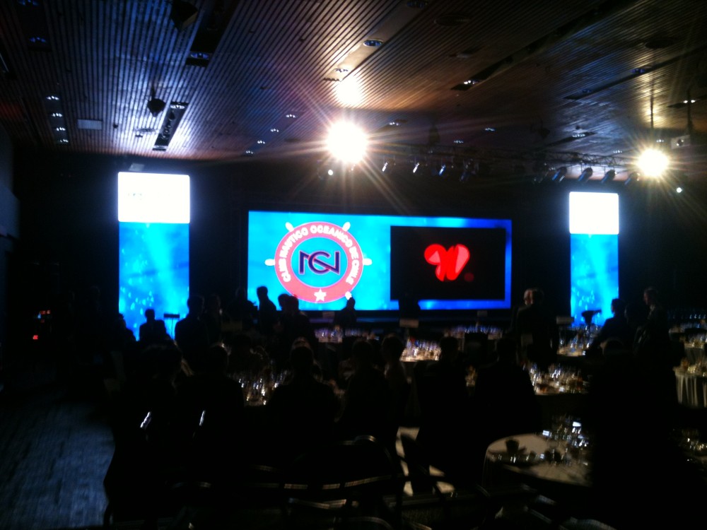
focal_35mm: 35
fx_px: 715
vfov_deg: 40.7
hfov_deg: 52.6
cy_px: 265
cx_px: 354
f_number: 2.8
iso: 80
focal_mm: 3.85
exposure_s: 1/15
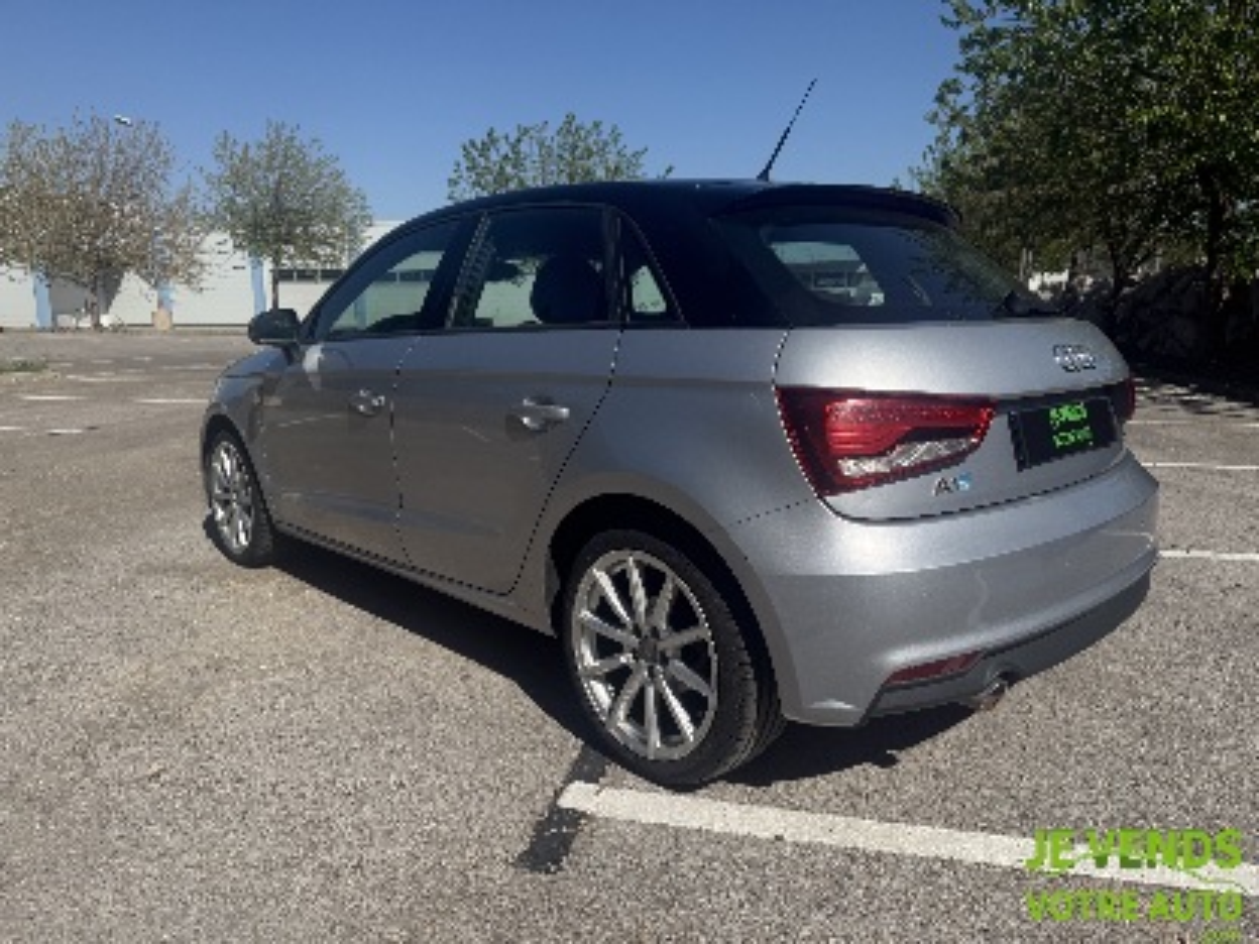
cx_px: 630
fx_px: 873
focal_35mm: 24
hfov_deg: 71.6
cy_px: 472
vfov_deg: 56.8
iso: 125
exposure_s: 1/10309
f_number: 1.78
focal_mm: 6.76
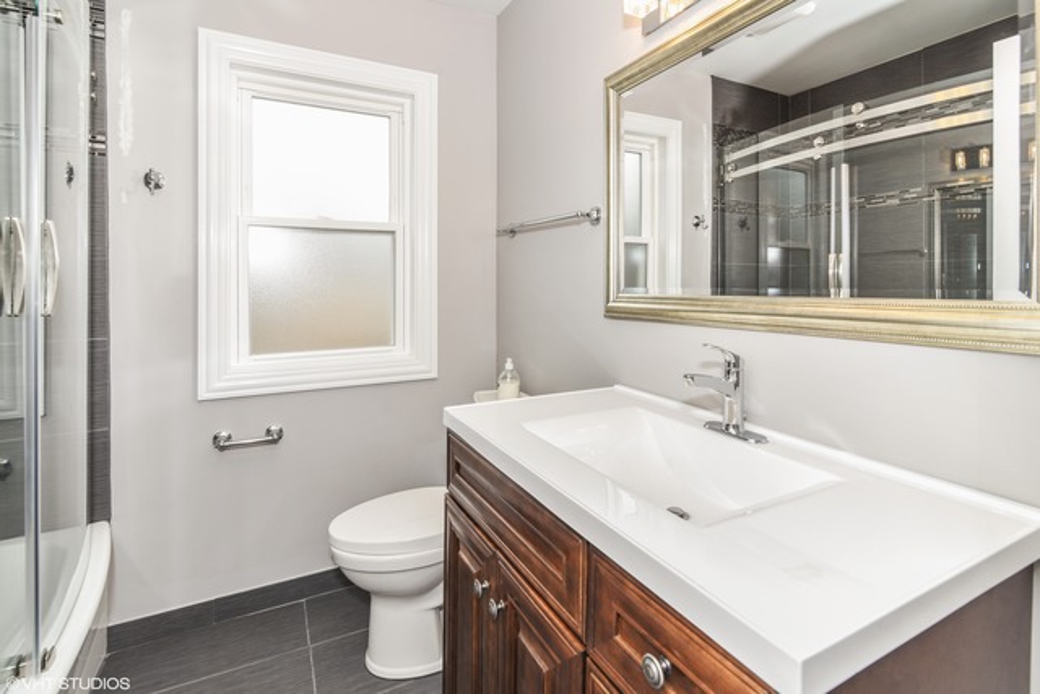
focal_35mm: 16
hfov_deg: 96.7
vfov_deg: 73.8
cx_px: 520
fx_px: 462
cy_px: 347
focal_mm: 16
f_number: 8
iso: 200
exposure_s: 1/60
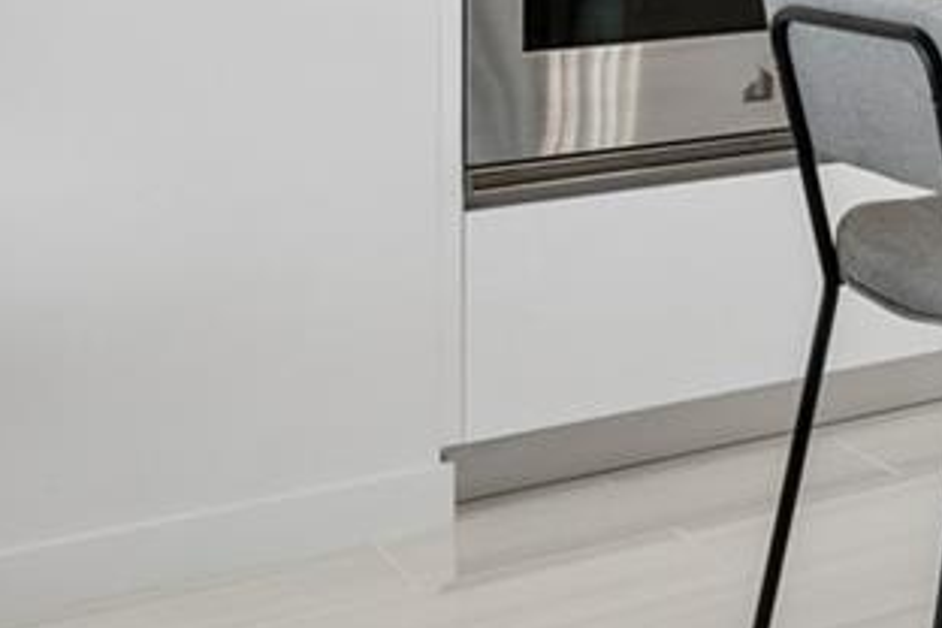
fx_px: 2015
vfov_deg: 15.8
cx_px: 2310
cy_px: -405
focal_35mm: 77
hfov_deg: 14.7
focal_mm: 10
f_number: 7.1
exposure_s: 1/40
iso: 100
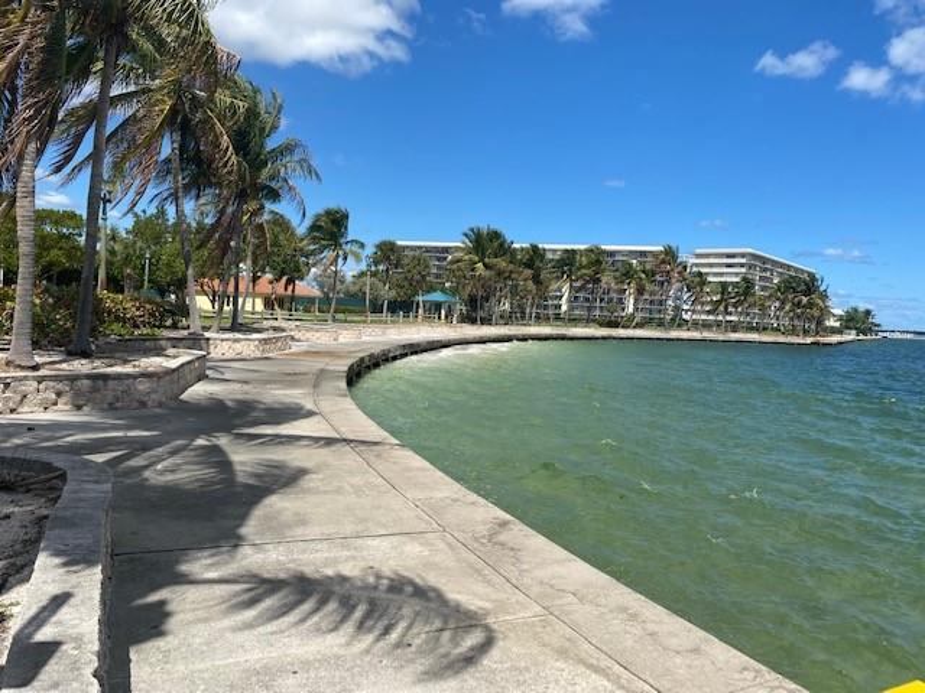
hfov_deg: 67.3
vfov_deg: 53.1
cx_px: 462
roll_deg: -2.0
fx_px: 695
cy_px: 346
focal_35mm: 26
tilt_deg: -2.6
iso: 32
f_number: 1.8
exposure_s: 1/3846
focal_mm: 4.25
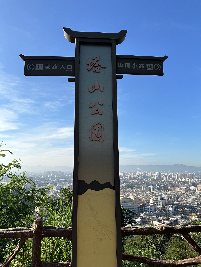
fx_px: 186
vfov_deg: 71.6
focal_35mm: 24
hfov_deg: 56.8
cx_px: 100
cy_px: 134
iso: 80
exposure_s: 1/3717
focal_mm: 6.86
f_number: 1.78
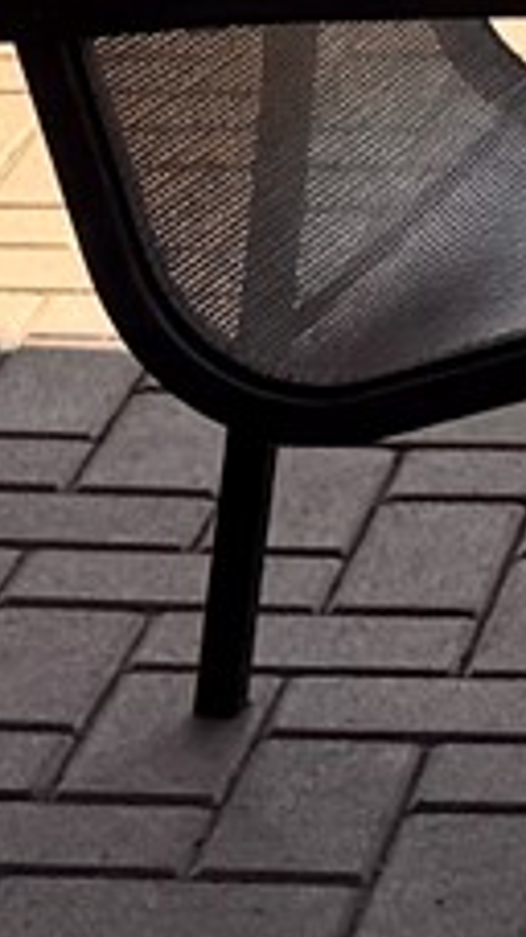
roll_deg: +0.1
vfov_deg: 8.2
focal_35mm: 235
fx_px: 5836
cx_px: 1344
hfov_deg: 5.0
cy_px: -1525
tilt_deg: +0.3
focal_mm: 6.76
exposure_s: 1/4950
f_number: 1.78
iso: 80
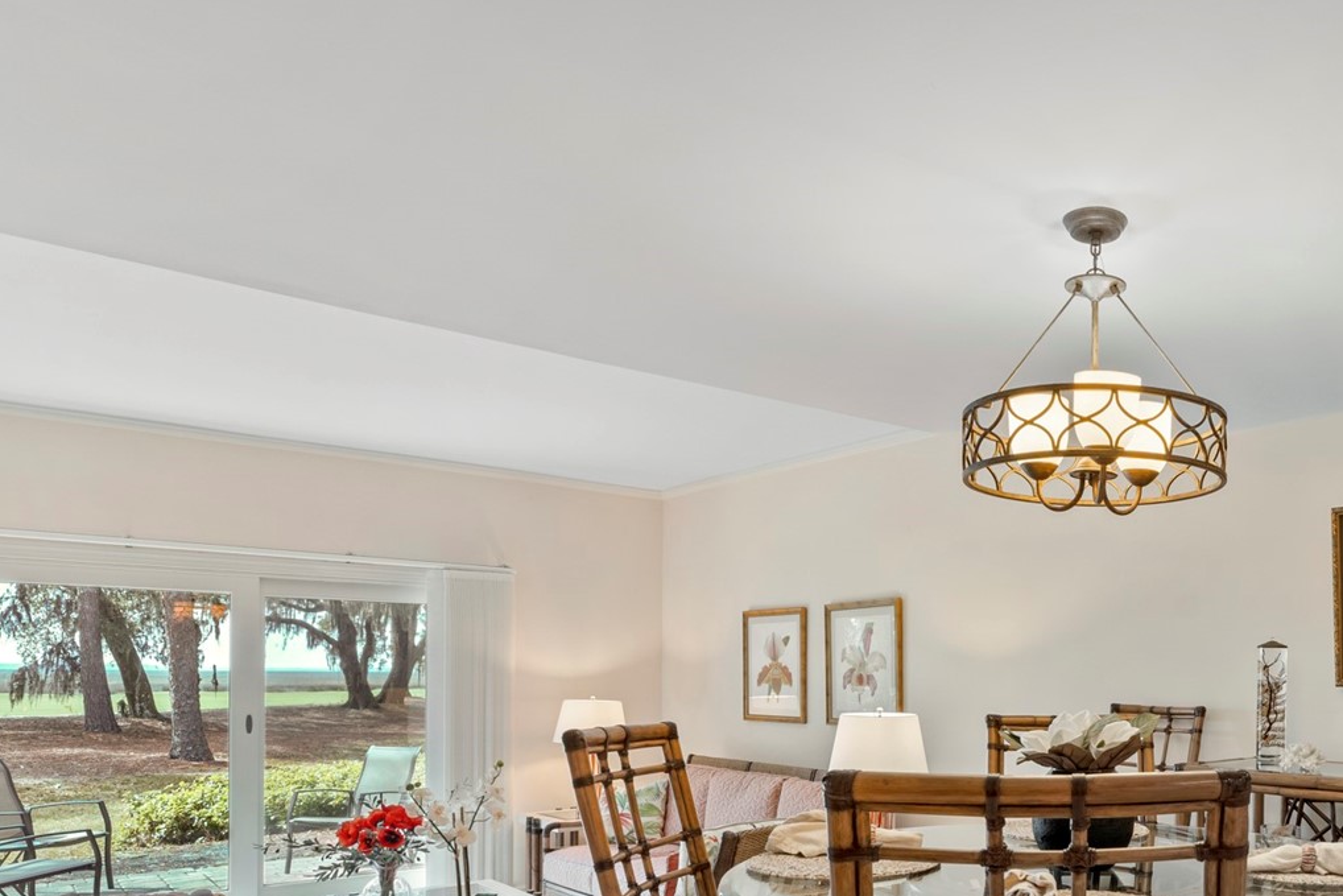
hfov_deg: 59.9
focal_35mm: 28
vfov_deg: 44.7
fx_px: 1045
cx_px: 1087
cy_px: 682
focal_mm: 14
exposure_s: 1/2.5
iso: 320
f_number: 9
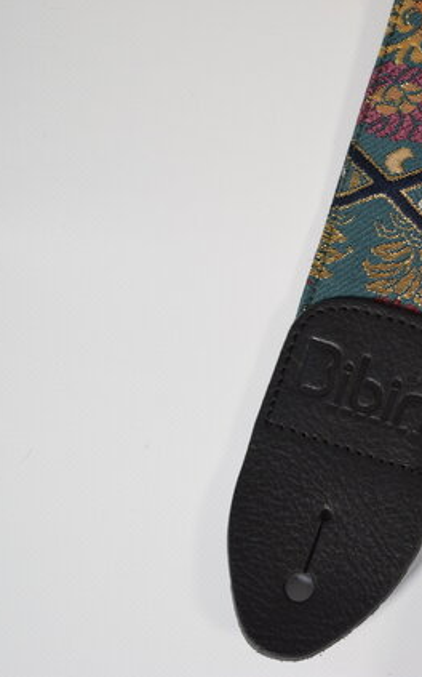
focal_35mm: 111
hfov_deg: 11.6
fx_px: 2045
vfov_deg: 18.8
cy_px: 338
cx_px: 500
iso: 640
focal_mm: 48
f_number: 5.3
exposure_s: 1/160
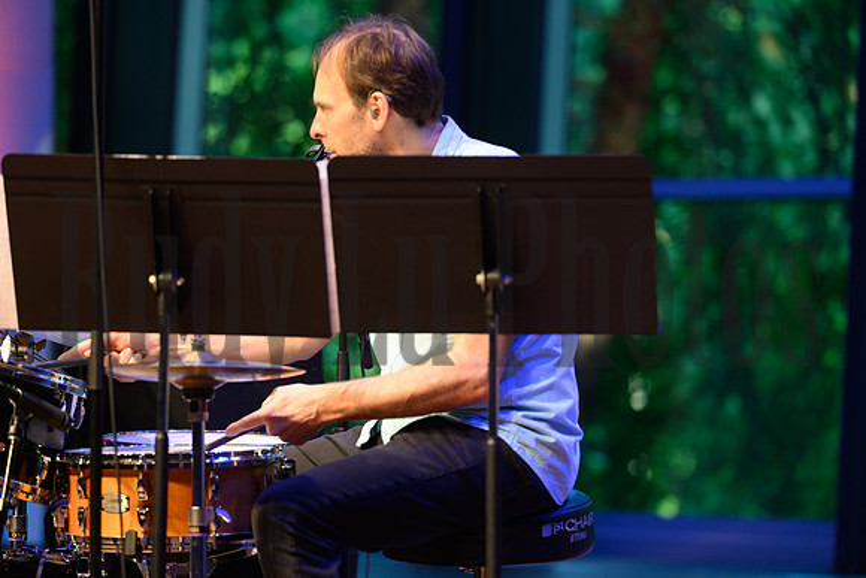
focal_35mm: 200
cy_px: 289
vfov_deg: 6.9
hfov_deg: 10.3
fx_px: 4812
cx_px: 433
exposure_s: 1/200
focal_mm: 200
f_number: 4
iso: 1600
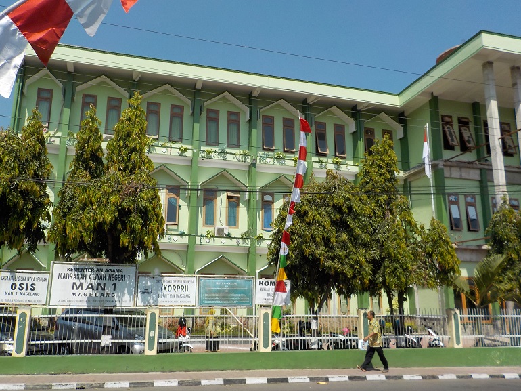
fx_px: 451
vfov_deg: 46.8
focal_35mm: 30
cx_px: 260
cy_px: 196
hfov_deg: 60.0
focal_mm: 4.1
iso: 125
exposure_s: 1/1250
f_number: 3.3
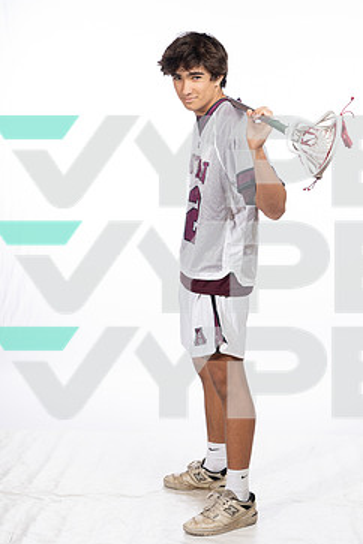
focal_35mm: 62
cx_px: 213
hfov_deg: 21.9
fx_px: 938
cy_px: 268
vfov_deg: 32.4
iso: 640
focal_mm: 50
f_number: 7.1
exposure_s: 1/250
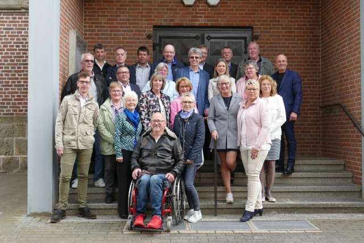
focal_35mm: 43
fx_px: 435
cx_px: 182
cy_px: 122
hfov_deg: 45.4
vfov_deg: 31.2
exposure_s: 1/125
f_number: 3.2
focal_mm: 15.51
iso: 125
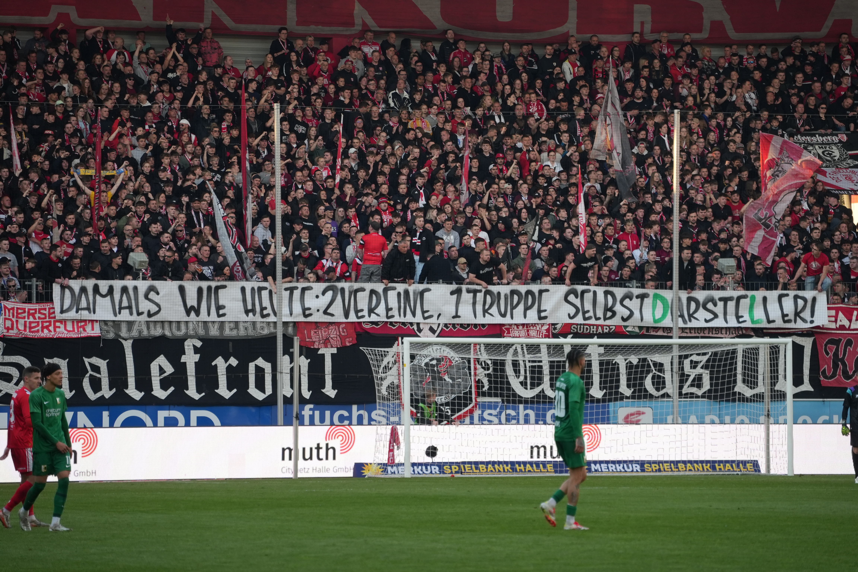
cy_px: 286
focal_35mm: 216
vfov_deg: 6.4
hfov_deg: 9.5
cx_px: 429
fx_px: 5148
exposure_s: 1/250
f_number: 5.6
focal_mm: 144
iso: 500
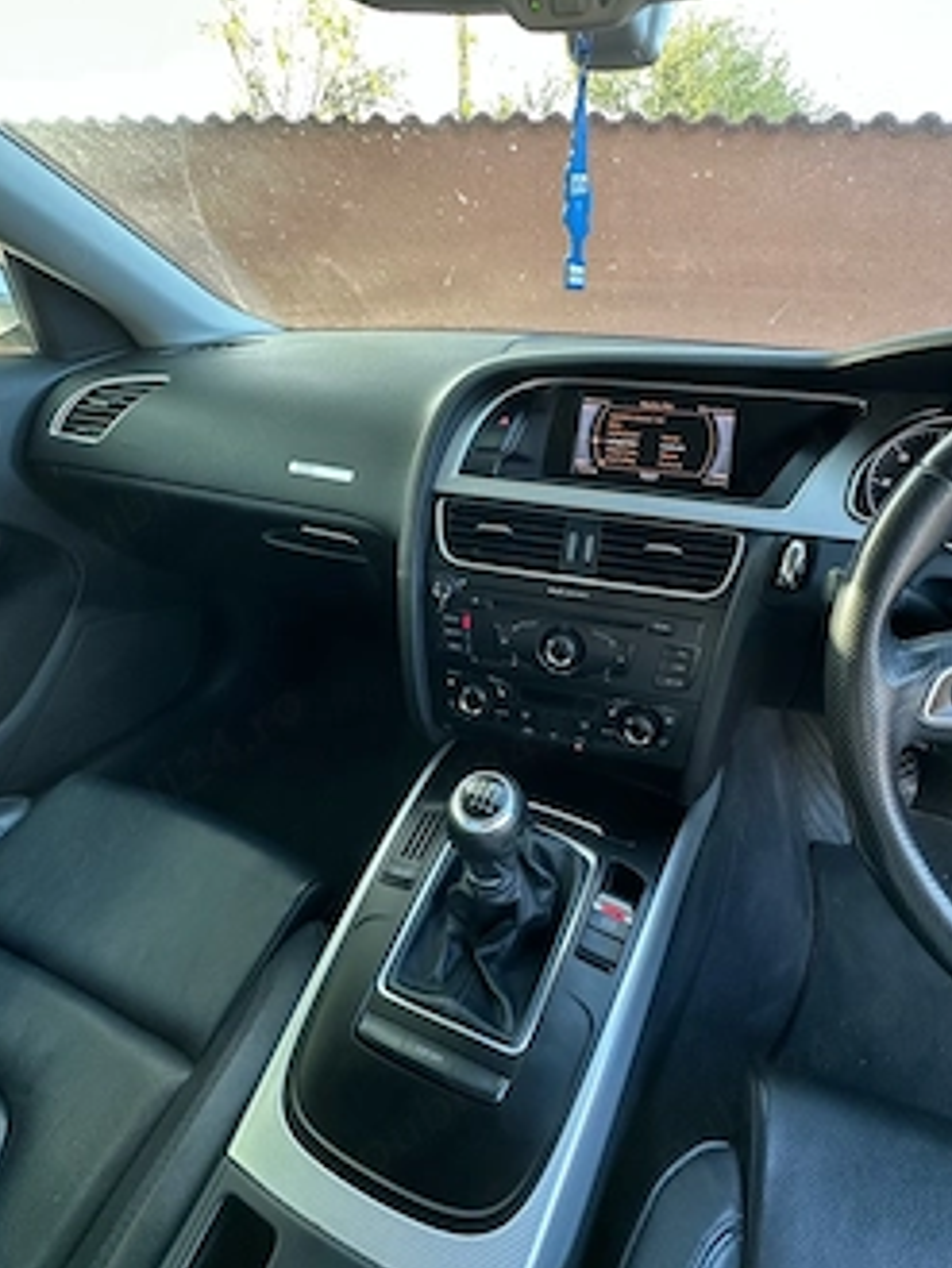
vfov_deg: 90.2
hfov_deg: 74.2
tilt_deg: -21.2
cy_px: 528
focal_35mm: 17
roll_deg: -1.8
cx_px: 555
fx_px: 623
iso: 200
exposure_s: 1/99
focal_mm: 2.22
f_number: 2.2
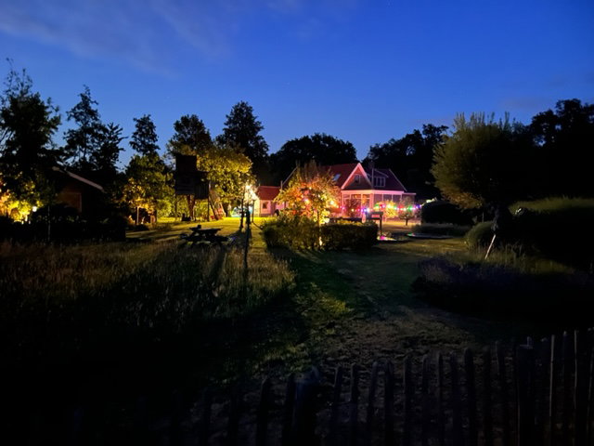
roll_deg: -1.2
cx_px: 297
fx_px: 446
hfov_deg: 67.3
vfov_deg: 53.1
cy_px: 223
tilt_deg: -2.7
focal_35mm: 26
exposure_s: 1/2
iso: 2500
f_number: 1.6
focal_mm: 5.1
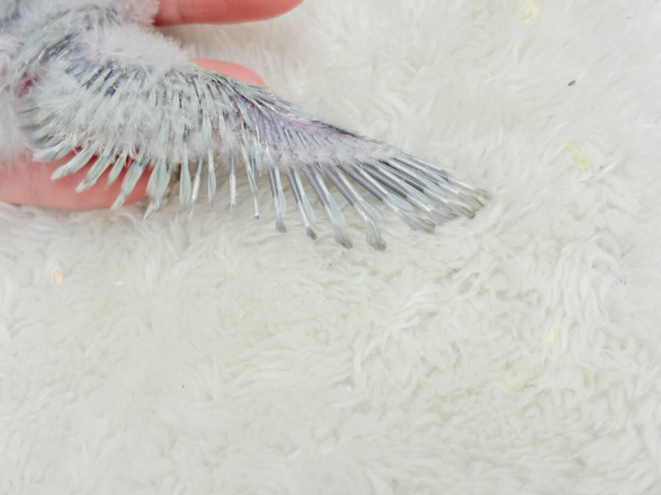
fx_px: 993
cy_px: 248
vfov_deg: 28.0
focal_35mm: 52
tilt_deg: -55.5
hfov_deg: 36.8
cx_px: 330
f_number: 1.6
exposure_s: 1/50
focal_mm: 5.96
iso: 32
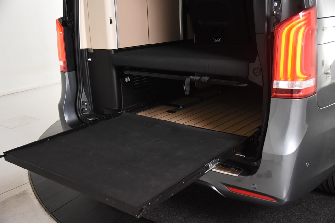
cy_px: 112
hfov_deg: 49.6
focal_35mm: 39
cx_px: 168
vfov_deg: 34.2
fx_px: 363
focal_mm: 26
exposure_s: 1/60
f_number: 4
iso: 1600
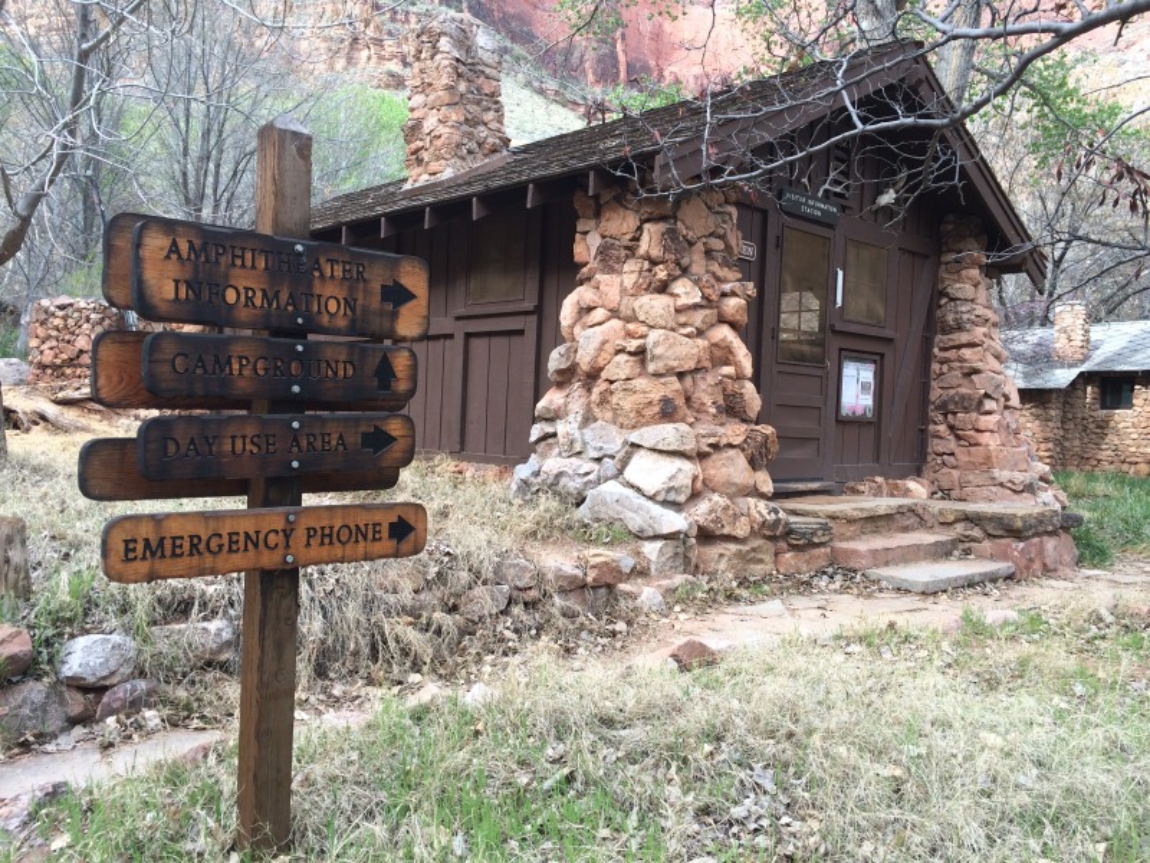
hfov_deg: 61.7
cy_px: 432
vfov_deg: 48.2
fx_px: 963
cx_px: 575
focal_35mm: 29
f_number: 2.2
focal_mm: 4.15
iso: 32
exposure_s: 1/391
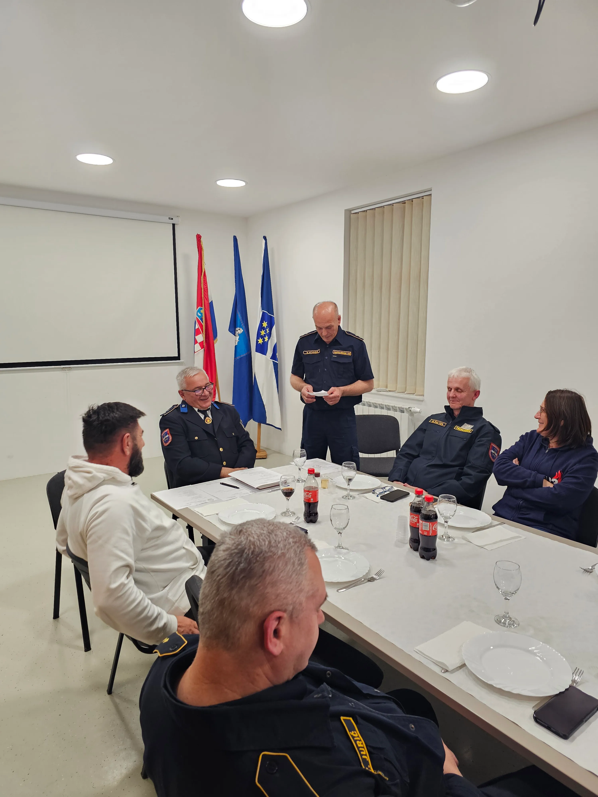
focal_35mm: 23
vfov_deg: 73.9
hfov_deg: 58.9
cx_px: 299
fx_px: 530
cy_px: 398
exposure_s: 1/100
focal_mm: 6.3
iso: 200
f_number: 1.7
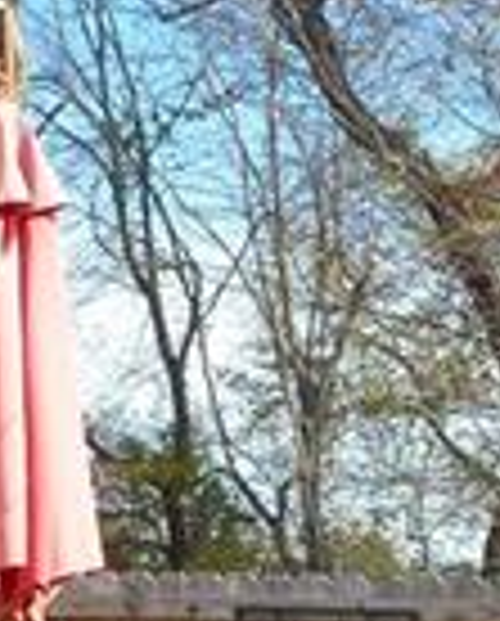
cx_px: 77
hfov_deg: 13.6
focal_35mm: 113
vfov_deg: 16.4
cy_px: 693
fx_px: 2083
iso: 80
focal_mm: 4.1
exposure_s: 1/250
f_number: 4
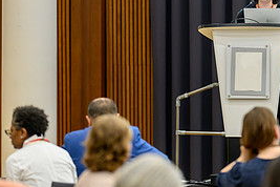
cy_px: 39
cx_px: 224
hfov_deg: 6.9
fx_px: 2310
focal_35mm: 297
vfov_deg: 4.6
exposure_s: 1/250
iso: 1400
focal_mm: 135
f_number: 1.8
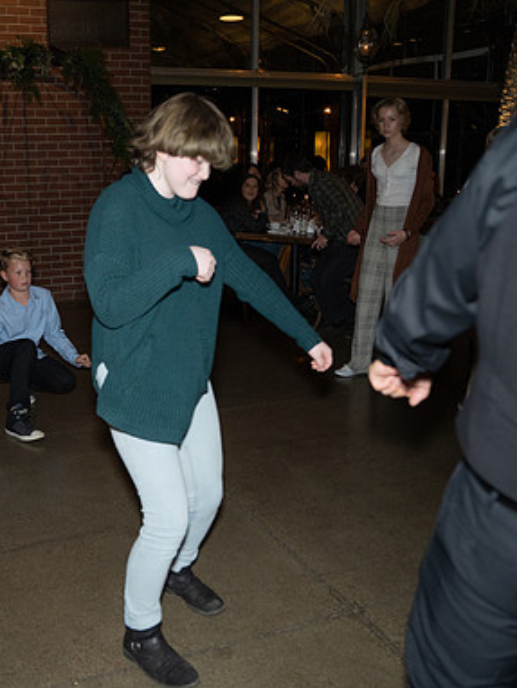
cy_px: 341
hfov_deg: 39.9
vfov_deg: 52.6
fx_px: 696
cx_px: 146
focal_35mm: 35
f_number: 2.8
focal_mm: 24
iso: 2500
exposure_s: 1/250
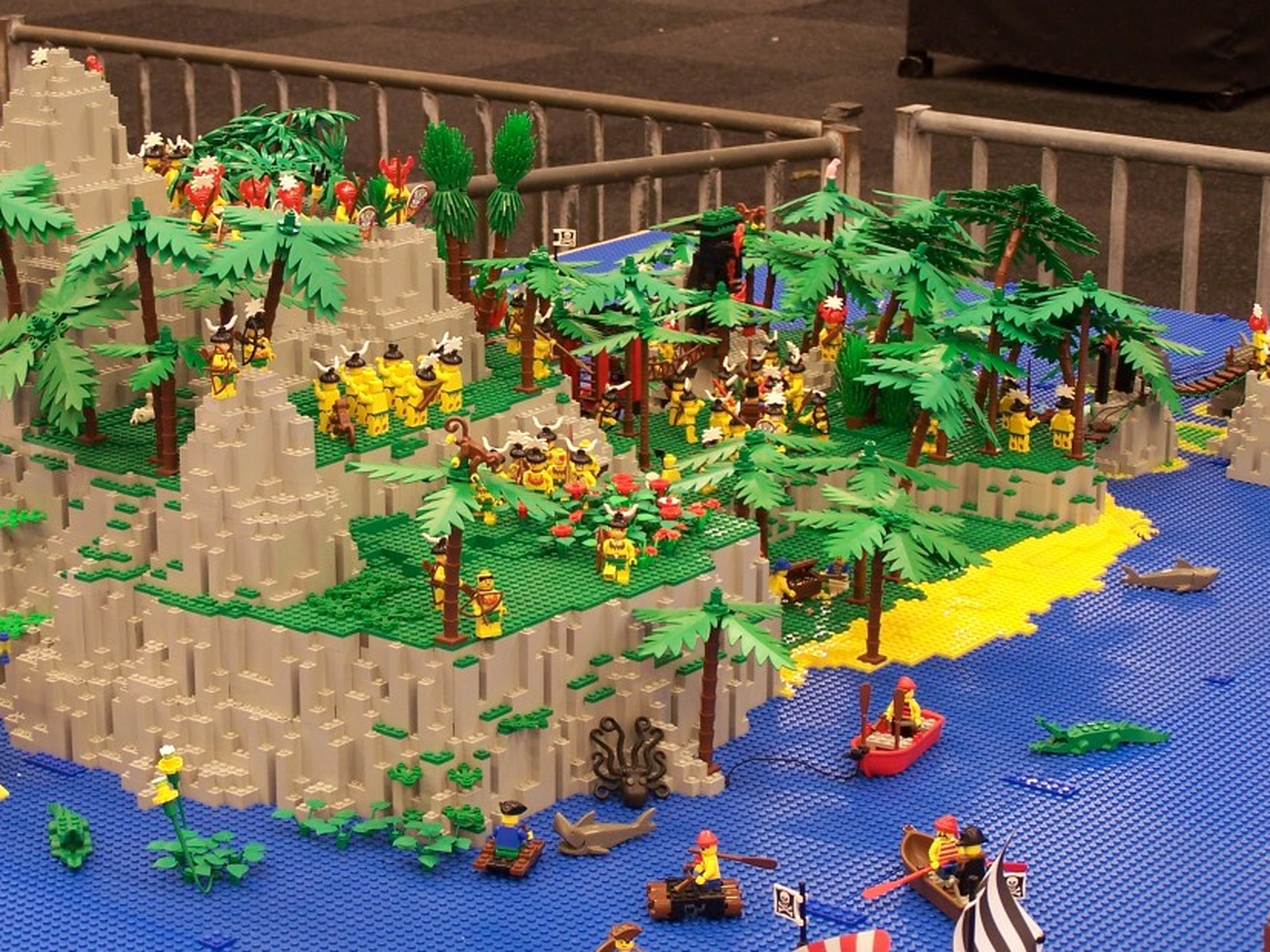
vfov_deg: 17.8
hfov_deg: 23.5
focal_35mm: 83
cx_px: 534
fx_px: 3045
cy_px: 381
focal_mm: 11.1
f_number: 3.2
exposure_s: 1/2
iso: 80
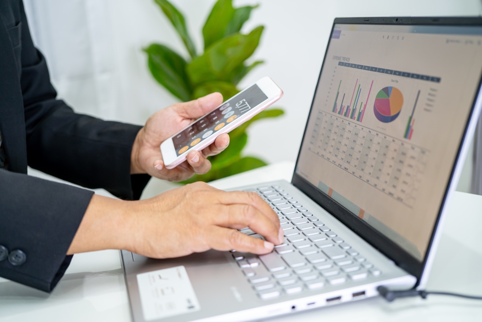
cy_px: 161
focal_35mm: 50
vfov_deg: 27.0
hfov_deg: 39.6
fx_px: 669
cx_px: 241
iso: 400
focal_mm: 50
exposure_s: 1/60
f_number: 2.8
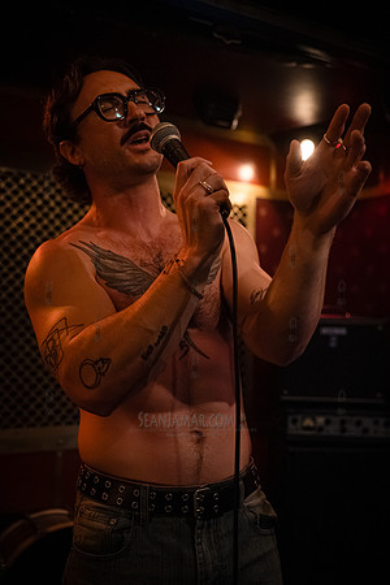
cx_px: 195
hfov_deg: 33.4
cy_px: 292
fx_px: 650
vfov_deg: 48.5
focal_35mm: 40
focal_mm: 40
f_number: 3.2
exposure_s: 1/320
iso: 16000
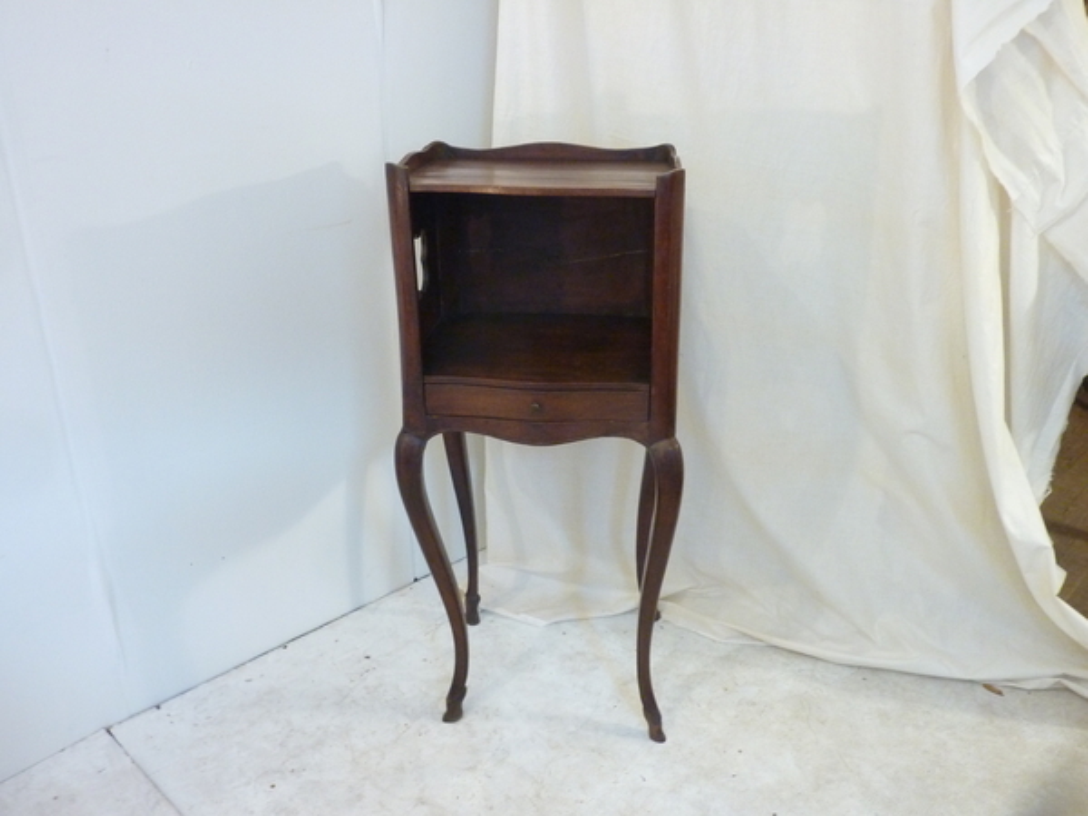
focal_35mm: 29
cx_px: 544
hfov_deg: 61.7
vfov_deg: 48.2
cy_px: 408
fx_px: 911
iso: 400
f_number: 3.4
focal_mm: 4.7
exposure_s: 1/10
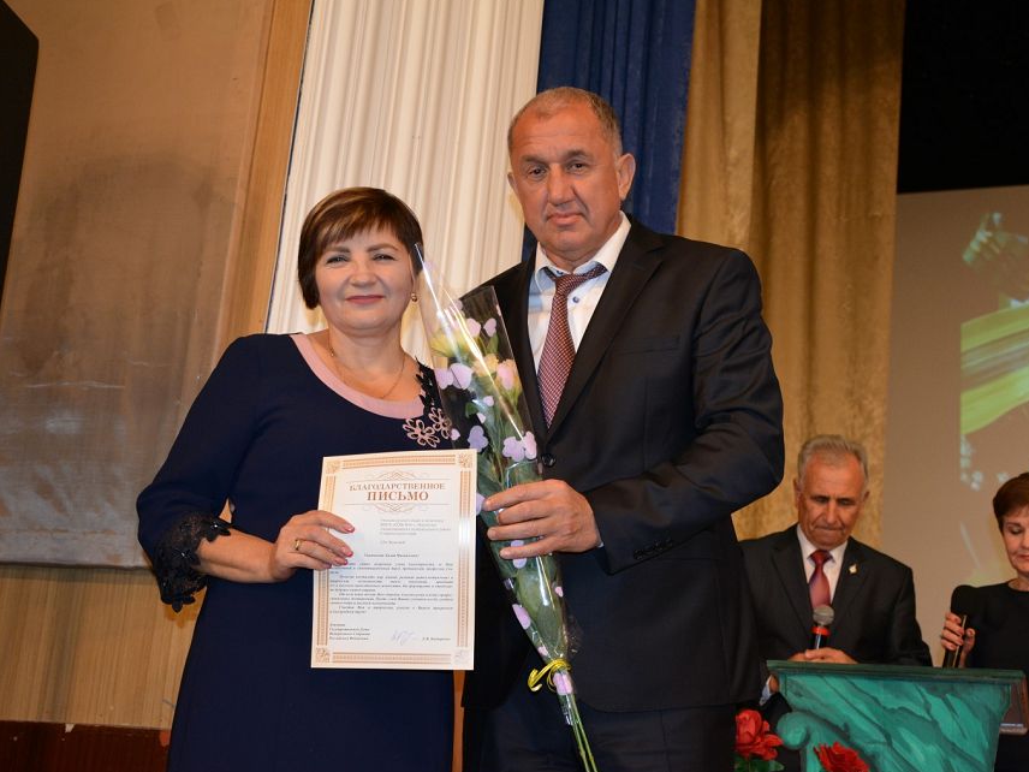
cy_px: 402
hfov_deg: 40.7
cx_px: 557
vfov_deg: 31.1
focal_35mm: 47
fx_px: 1384
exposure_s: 1/60
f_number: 4
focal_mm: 27
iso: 1000
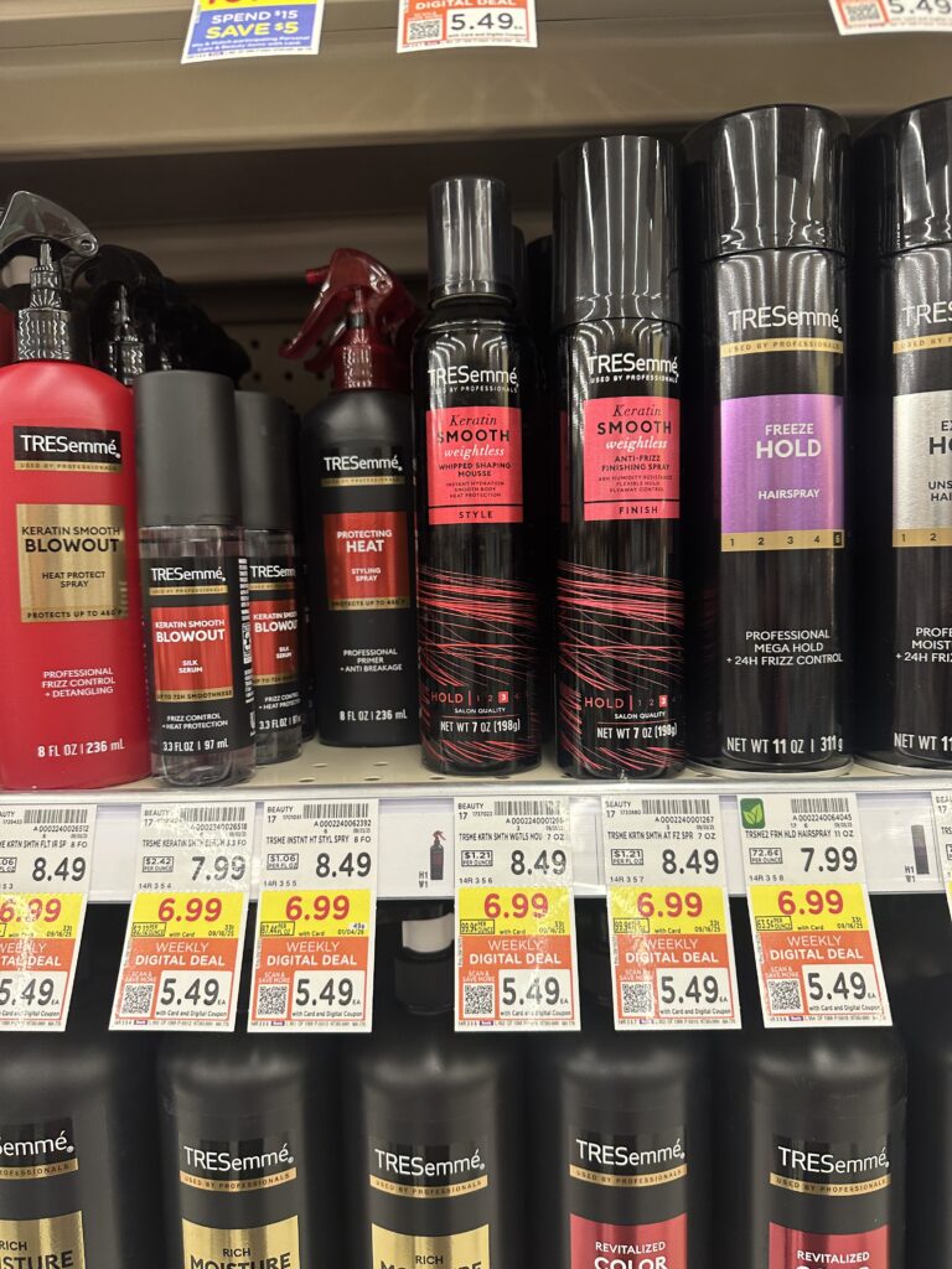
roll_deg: -0.3
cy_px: 634
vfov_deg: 71.6
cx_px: 476
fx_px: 880
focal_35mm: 24
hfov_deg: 56.8
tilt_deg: -3.6
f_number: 1.78
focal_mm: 6.86
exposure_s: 1/64
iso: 160
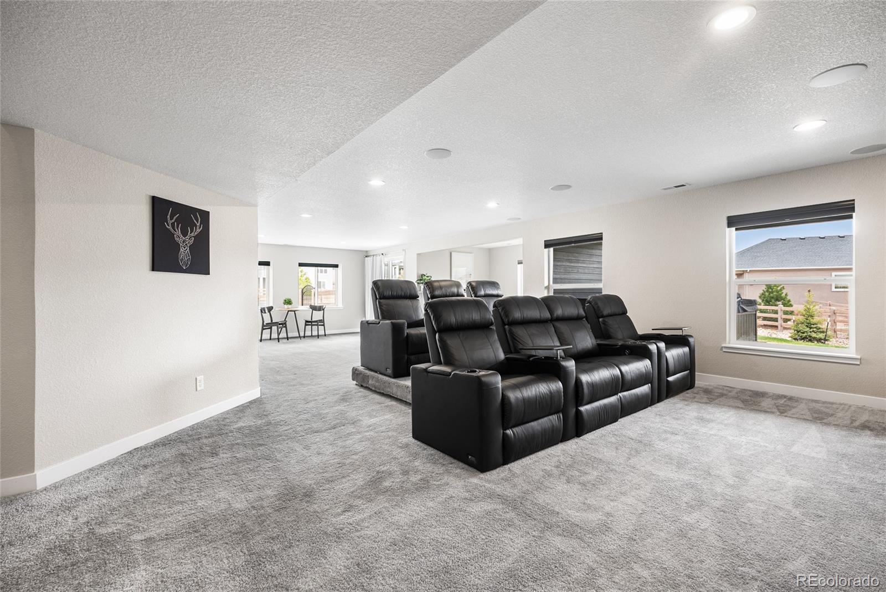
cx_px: 443
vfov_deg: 73.8
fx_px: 394
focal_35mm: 16
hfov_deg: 96.7
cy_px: 296
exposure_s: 1
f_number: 8
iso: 200
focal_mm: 16
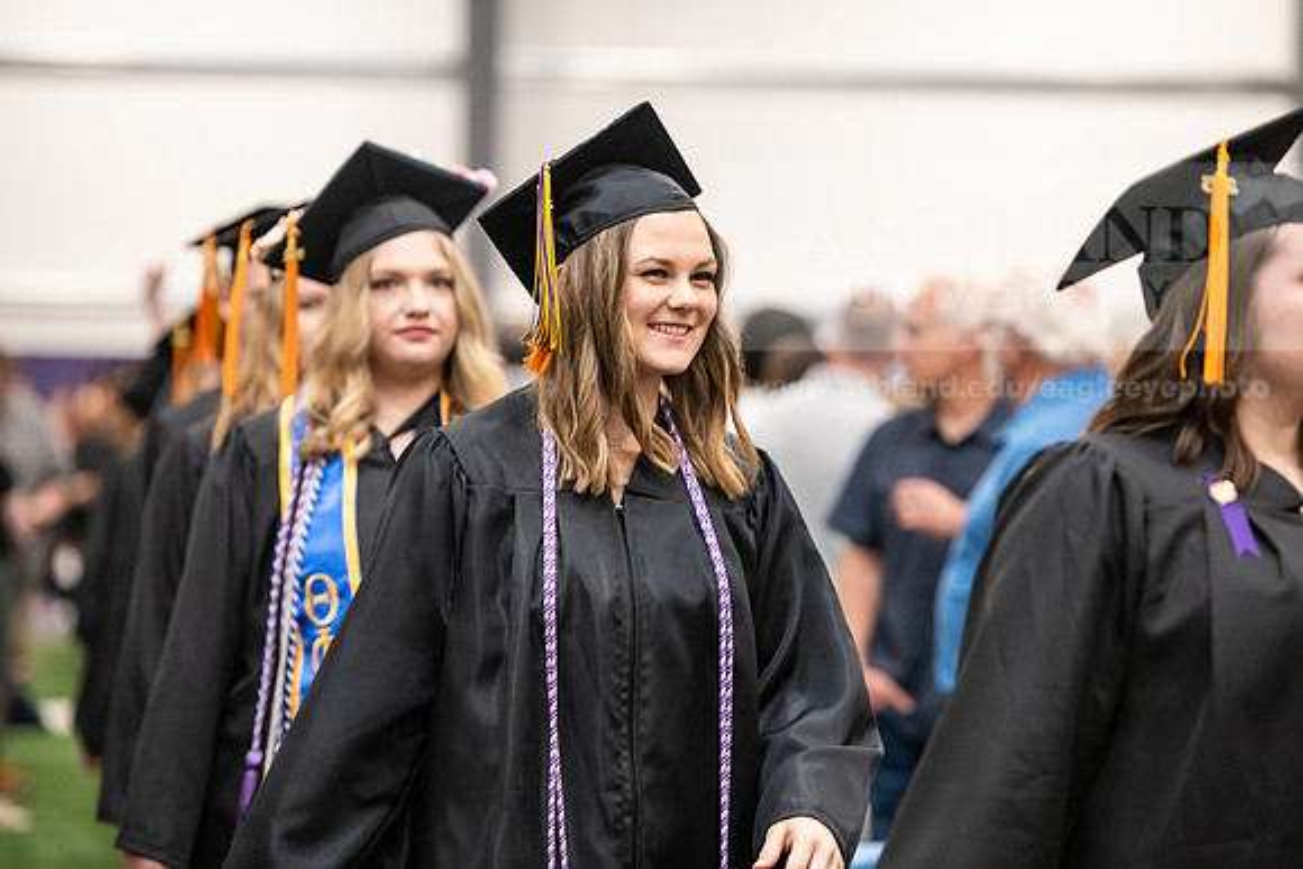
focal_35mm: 150
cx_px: 652
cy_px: 434
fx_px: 5430
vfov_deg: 9.2
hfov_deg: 13.7
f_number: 3.2
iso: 3200
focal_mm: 150
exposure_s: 1/200
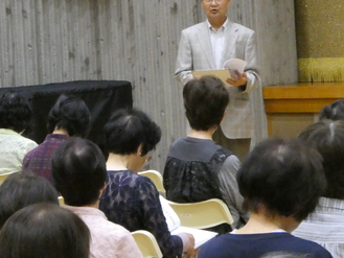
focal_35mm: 206
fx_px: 2048
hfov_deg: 9.6
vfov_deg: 7.2
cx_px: 129
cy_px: 20
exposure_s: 1/40
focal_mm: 19
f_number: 8
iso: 1600
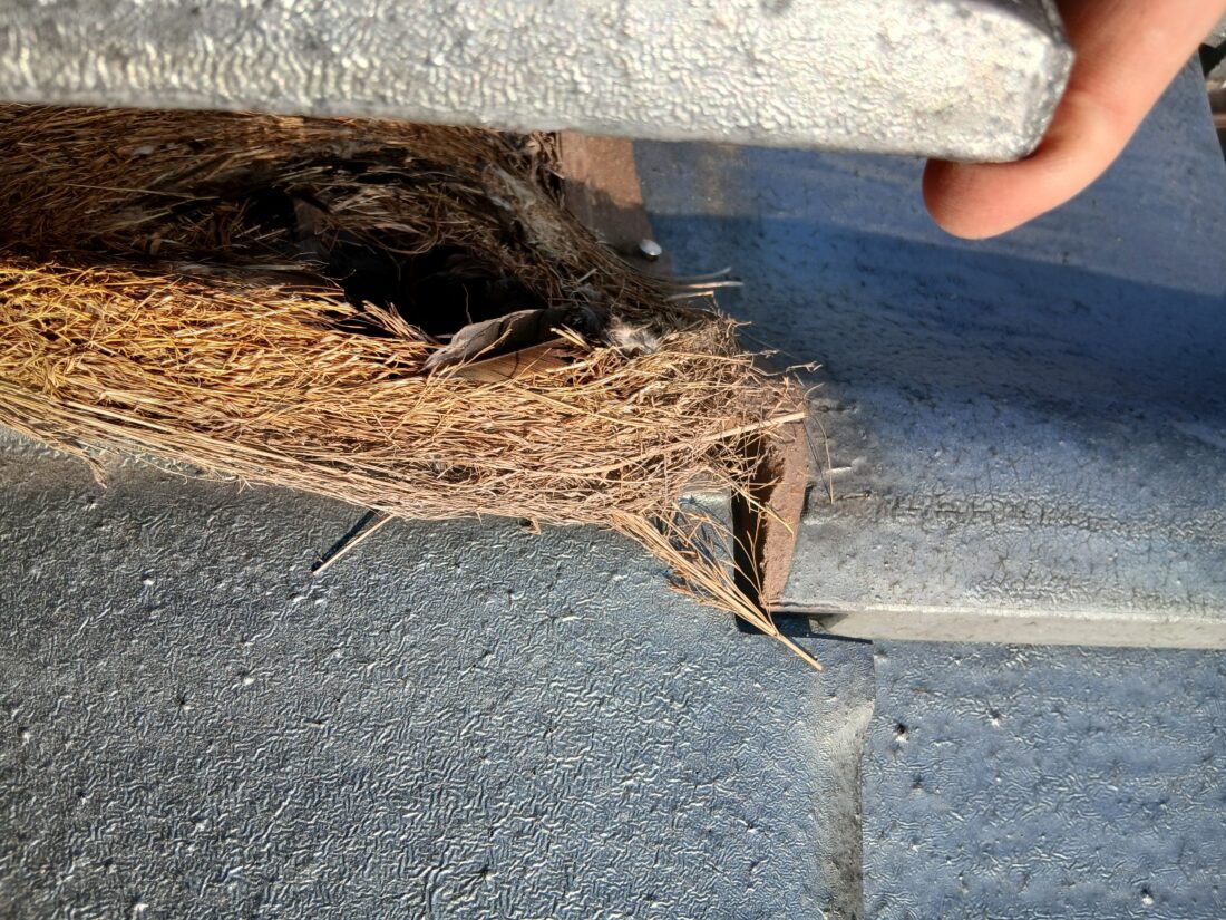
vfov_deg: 53.1
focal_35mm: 26
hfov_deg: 67.3
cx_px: 613
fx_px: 921
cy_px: 460
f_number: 1.8
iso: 20
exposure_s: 1/280
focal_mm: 3.86
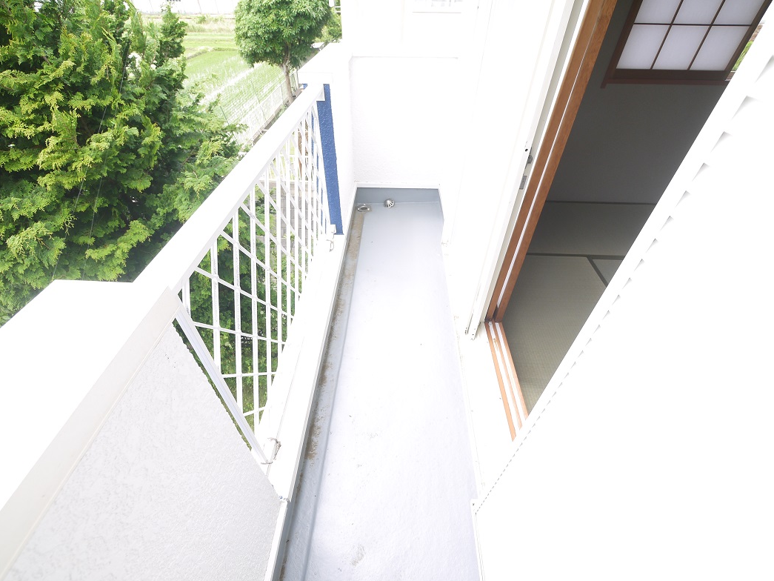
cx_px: 378
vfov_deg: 81.7
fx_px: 335
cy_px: 310
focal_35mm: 15
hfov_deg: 98.1
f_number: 4.5
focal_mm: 7
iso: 160
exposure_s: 1/160
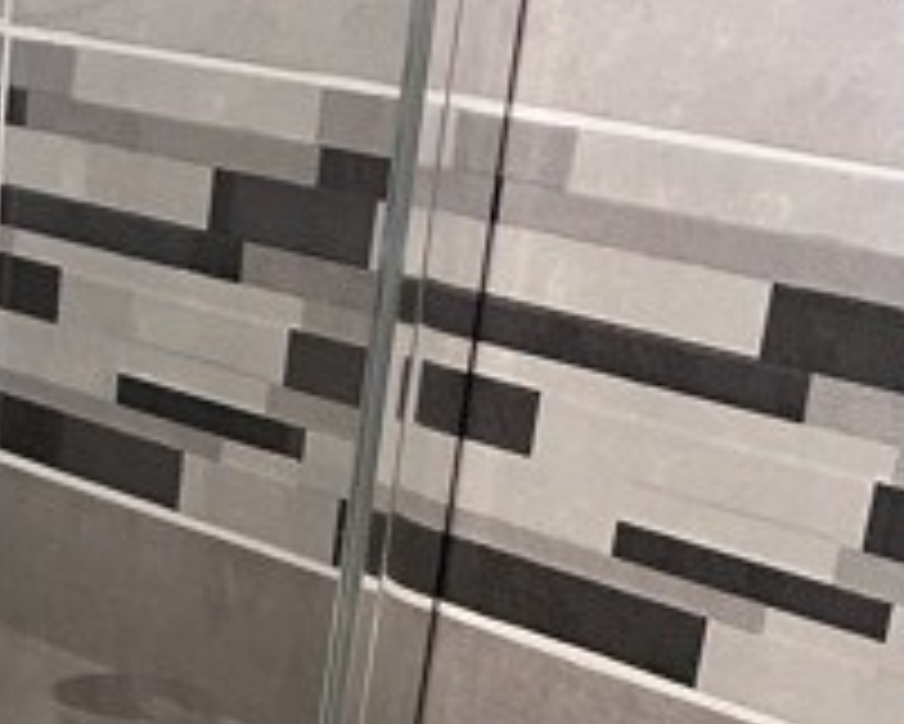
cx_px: 85
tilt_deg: -25.3
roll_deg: -5.5
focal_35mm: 101
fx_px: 2704
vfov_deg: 14.2
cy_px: 1106
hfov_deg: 18.7
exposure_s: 1/50
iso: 160
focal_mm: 5.1
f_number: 1.6
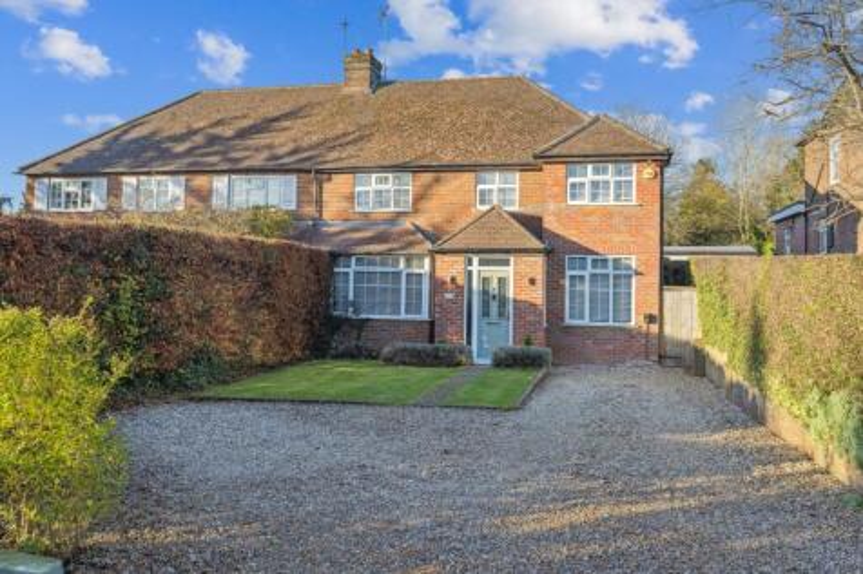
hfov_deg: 63.7
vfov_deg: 44.9
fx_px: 695
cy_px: 287
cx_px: 432
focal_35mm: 29
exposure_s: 1/500
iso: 640
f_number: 9
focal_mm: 29
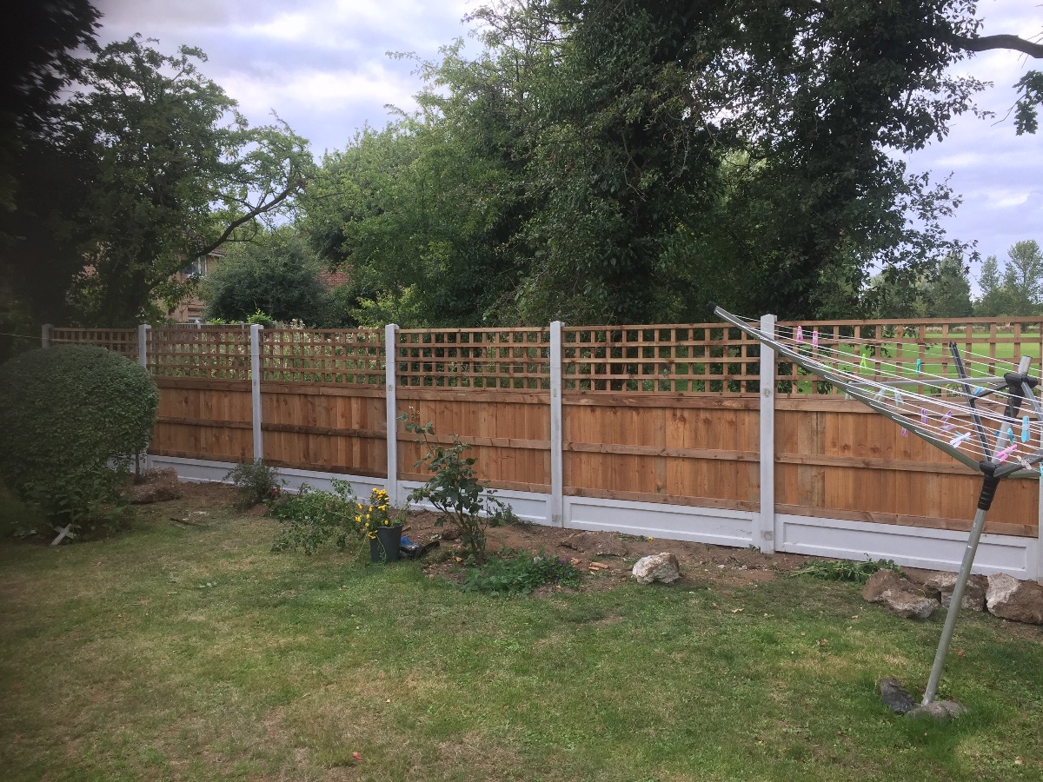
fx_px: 874
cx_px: 522
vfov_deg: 48.2
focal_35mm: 29
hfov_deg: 61.7
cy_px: 391
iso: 40
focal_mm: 4.15
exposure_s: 1/100
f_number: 2.2
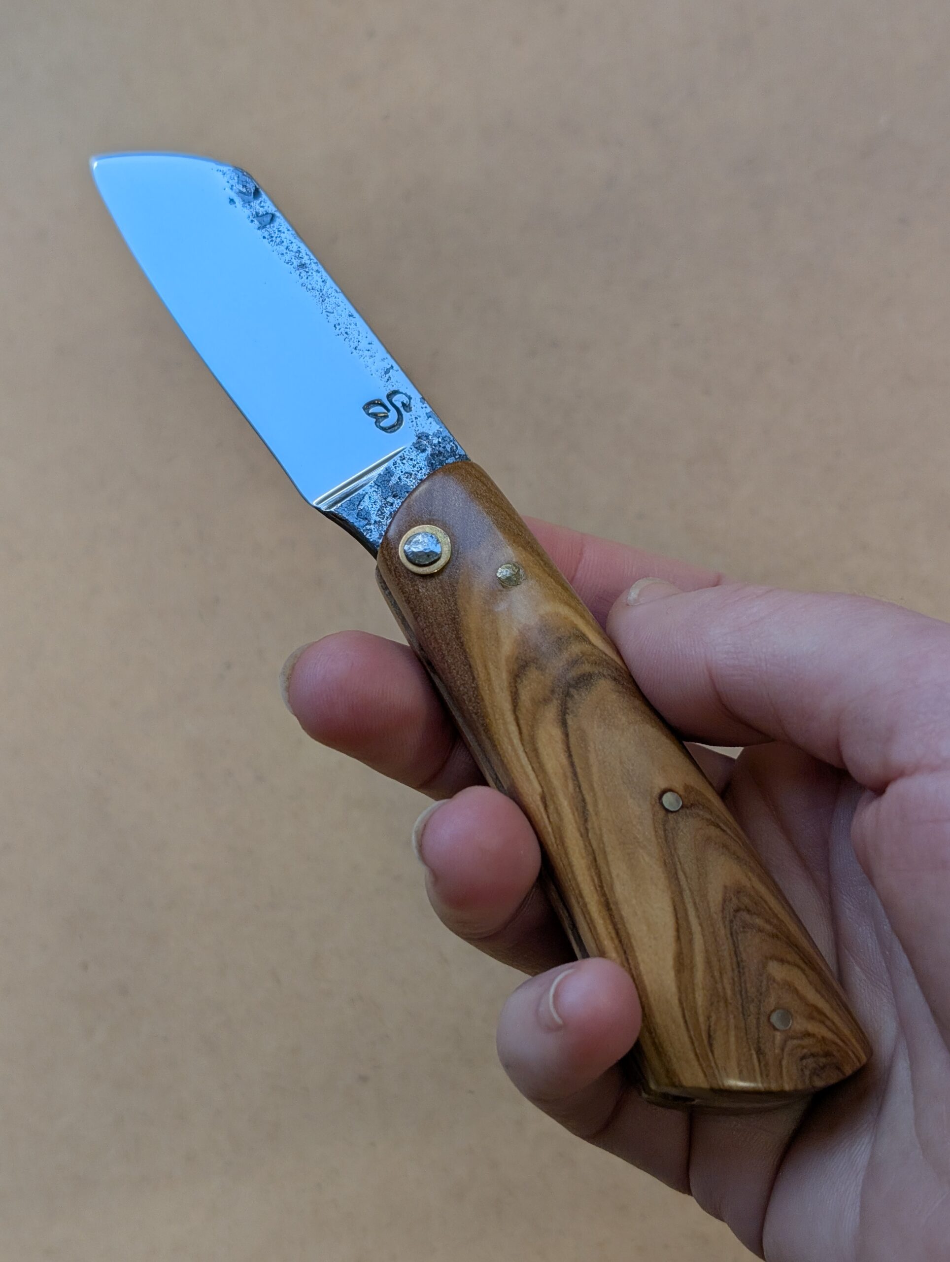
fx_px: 1788
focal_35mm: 49
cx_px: 475
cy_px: 631
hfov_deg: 29.8
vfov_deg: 38.9
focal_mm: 6.9
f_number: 1.68
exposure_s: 1/100
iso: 64
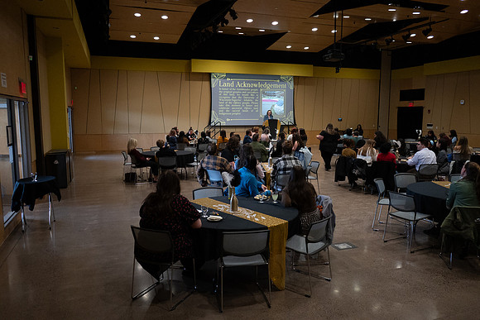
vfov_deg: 48.0
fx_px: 360
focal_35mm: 27
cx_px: 240
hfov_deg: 67.4
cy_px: 160
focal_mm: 18
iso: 3200
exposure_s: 1/80
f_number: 3.5
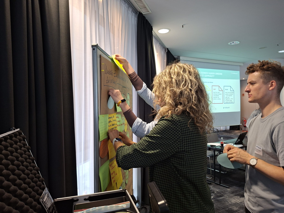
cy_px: 106
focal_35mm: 23
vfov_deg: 58.9
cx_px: 142
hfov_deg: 73.9
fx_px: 189
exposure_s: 1/50
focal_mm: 5.54
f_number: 1.8
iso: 320
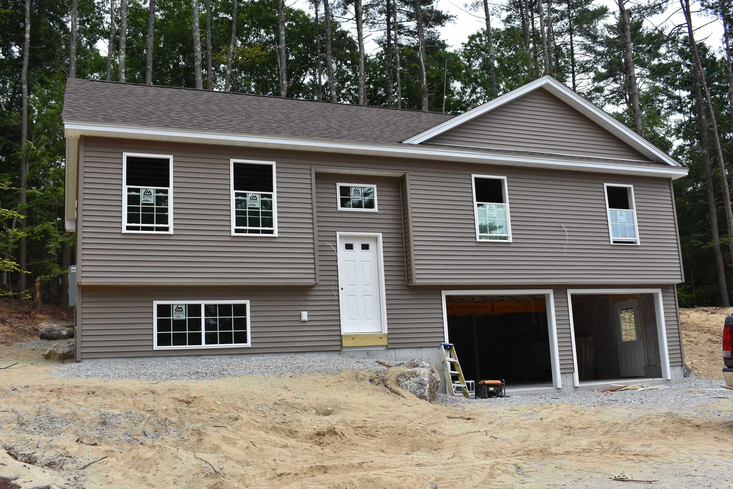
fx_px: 723
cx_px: 361
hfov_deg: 53.8
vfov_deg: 37.3
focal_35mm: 36
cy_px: 248
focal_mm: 23
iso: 220
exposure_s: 1/500
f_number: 8
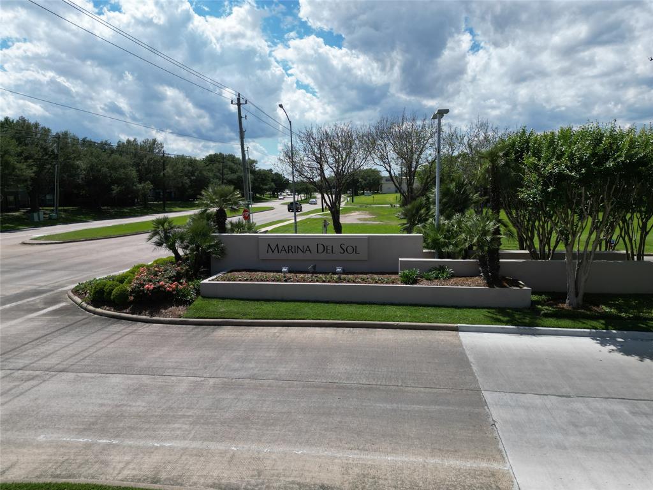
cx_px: 326
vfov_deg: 56.8
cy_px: 245
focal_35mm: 24
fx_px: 453
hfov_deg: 71.6
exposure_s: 1/5000
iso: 110
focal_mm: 6.72
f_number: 1.7
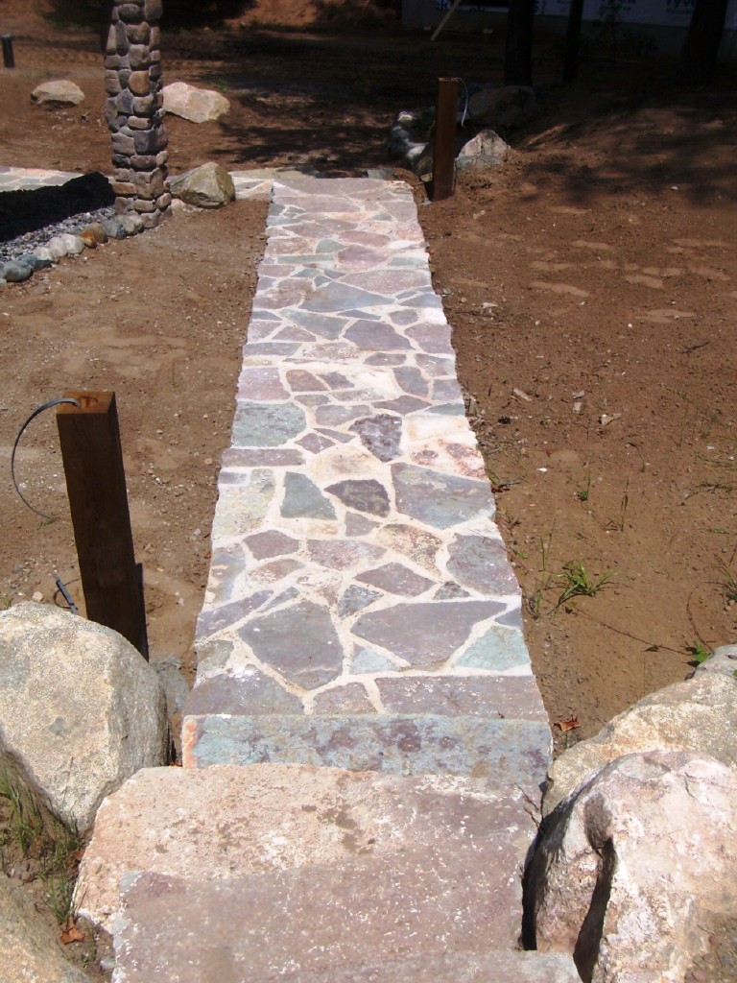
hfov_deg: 36.8
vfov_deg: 47.9
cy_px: 492
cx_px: 368
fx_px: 1107
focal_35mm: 39
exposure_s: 1/400
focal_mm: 6.4
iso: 64
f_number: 7.1
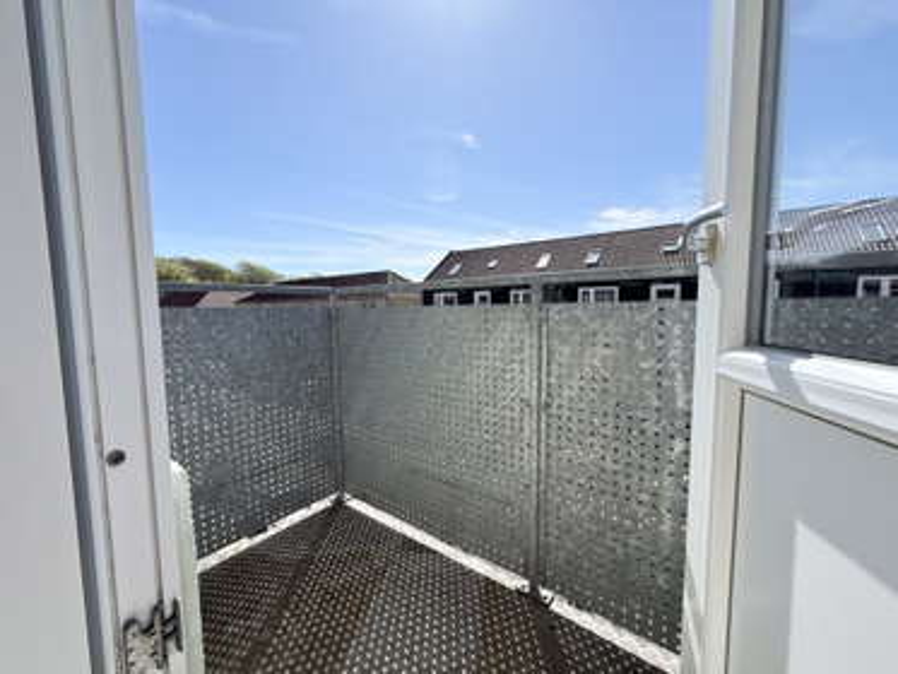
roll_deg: +0.5
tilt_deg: -3.8
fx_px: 363
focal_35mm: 14
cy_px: 337
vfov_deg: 85.7
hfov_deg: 102.0
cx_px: 449
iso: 50
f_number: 2.2
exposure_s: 1/1795
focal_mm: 2.22
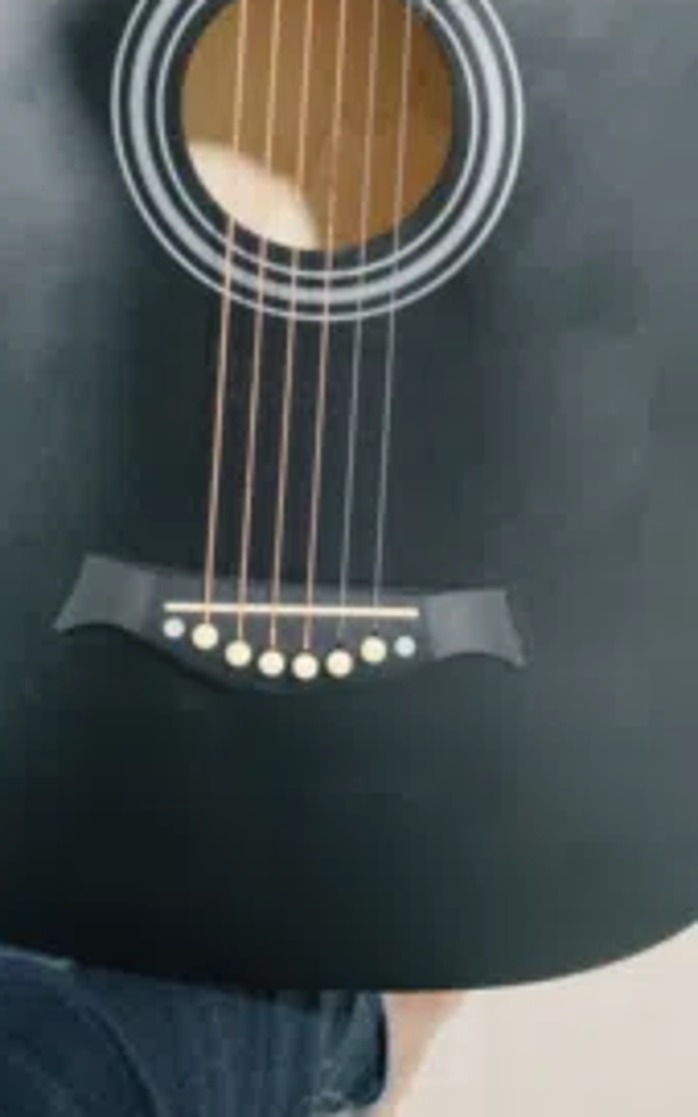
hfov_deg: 28.5
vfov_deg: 44.2
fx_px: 1370
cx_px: 427
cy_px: 460
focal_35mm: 45
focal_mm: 4.25
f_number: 1.8
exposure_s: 1/16.7
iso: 663
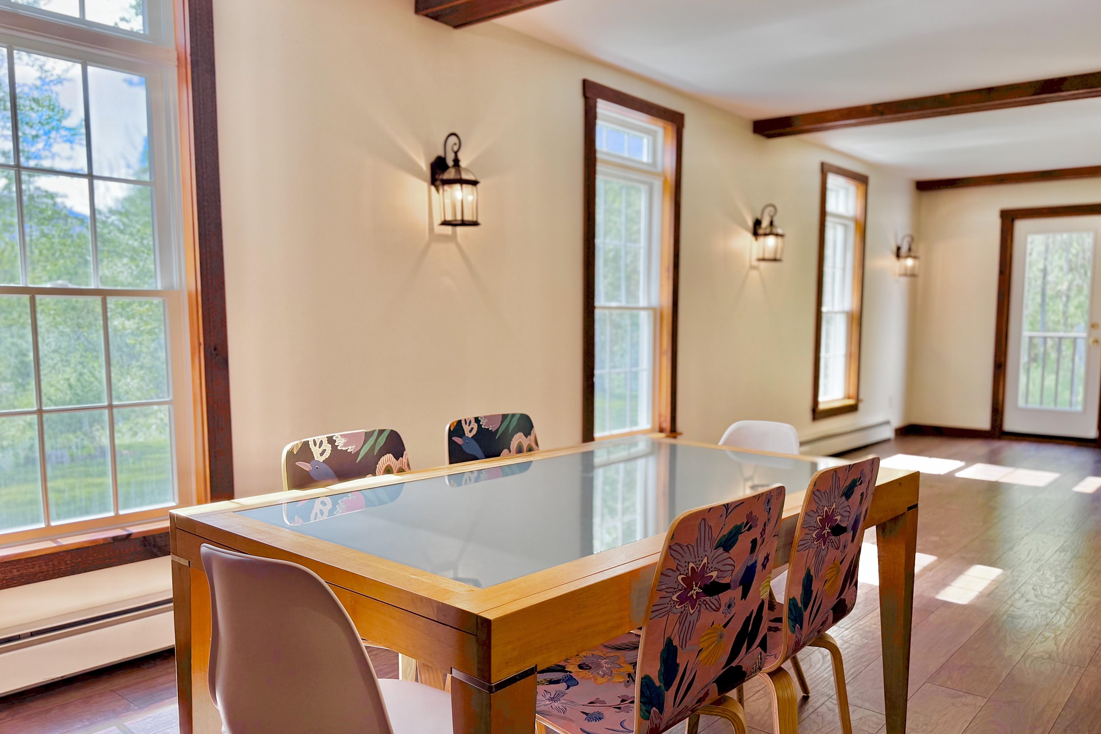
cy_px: 386
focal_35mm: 25
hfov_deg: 71.5
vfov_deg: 51.3
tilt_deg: -4.6
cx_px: 550
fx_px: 765
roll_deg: -0.1
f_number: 1.78
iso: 64
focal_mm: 6.76
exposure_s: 1/173
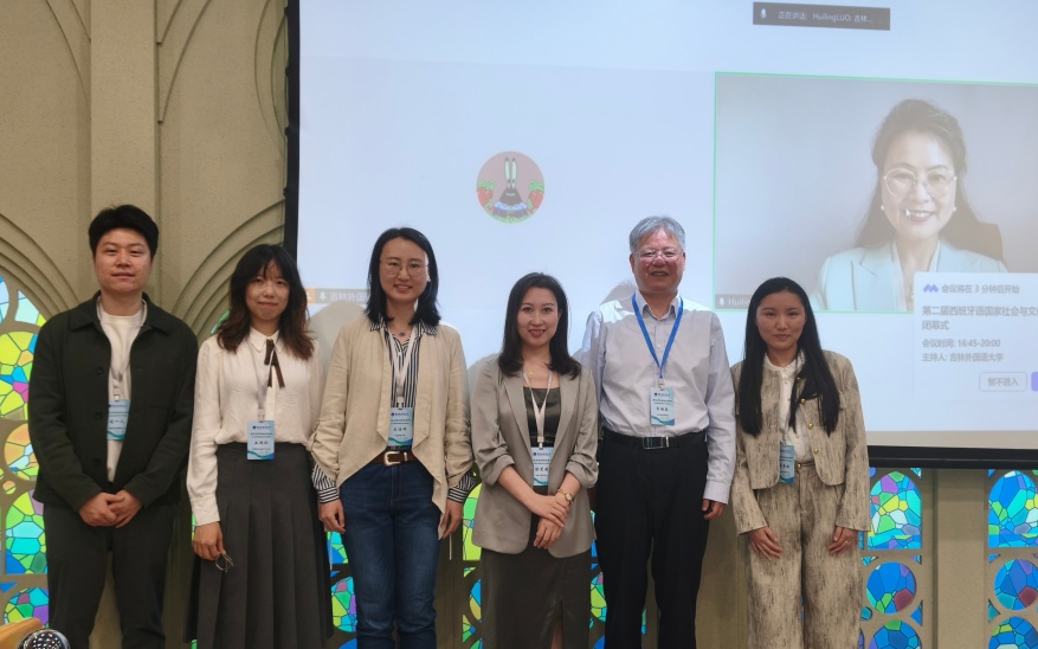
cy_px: 332
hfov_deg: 52.7
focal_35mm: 37
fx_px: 1047
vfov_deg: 34.4
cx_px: 511
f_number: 1.88
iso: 100
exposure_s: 1/50
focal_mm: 5.56
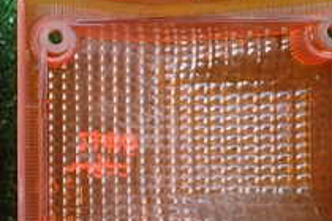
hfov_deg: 21.4
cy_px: 167
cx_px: -57
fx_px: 821
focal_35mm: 89
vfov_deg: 15.3
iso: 125
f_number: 2.3
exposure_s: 1/60
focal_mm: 5.4
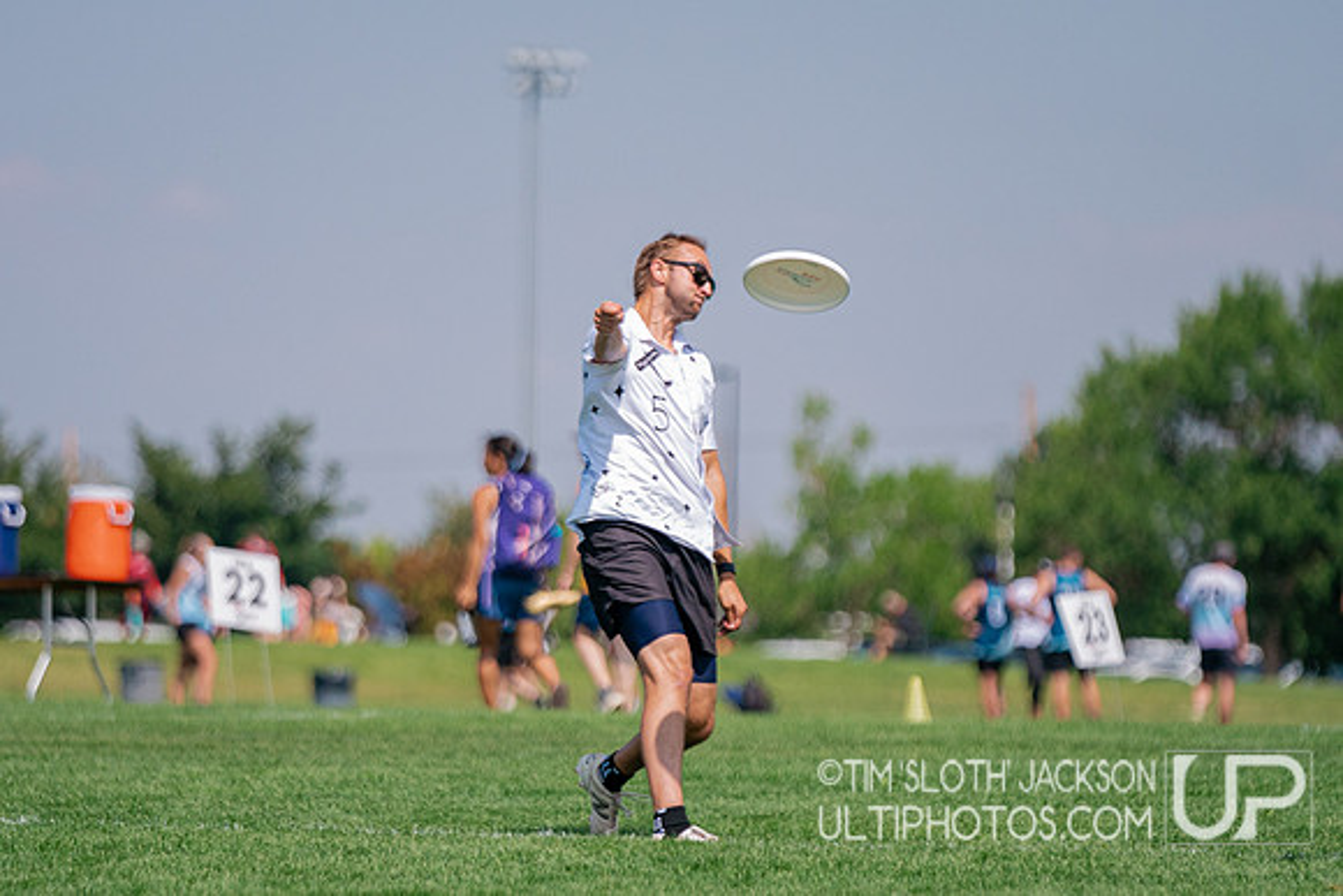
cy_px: 499
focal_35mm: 323
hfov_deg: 6.4
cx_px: 726
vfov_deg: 4.3
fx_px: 12066
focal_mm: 200
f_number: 2.8
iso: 640
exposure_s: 1/10000
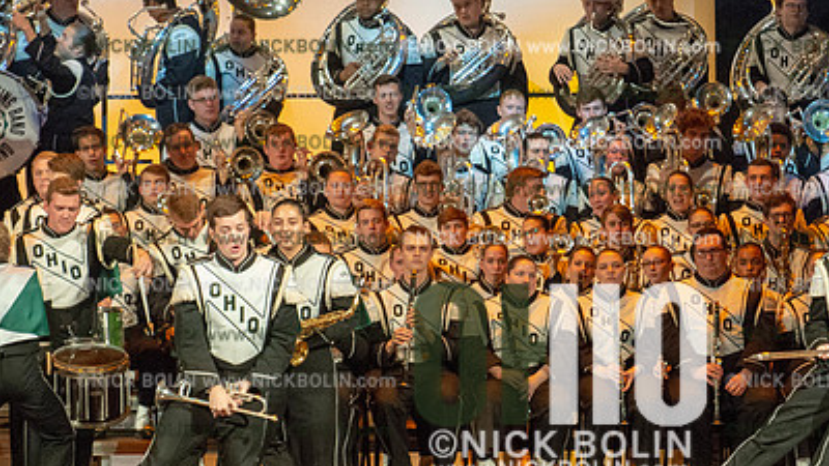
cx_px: 560
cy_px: 381
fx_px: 6507
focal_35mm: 296
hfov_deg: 7.3
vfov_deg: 4.1
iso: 8000
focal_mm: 195
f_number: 5.6
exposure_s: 1/320
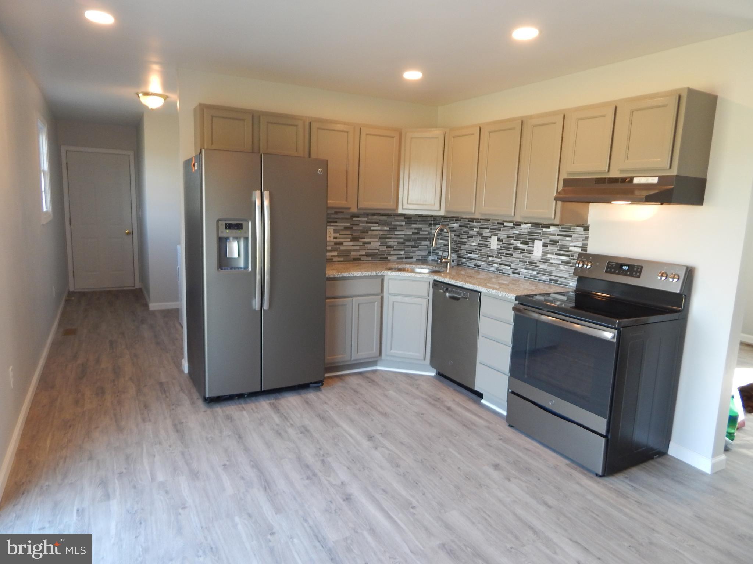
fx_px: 479
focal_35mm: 22
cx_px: 376
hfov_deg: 76.4
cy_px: 282
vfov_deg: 61.1
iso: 180
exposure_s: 1/30
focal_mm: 4
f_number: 3
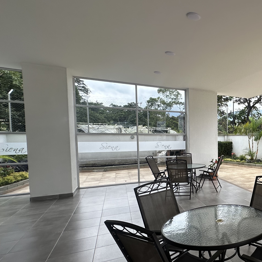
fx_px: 223
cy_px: 150
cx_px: 267
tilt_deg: -3.0
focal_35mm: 26
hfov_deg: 48.8
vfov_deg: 60.7
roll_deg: -0.6
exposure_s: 1/525
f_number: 2.2
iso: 40
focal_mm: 2.22
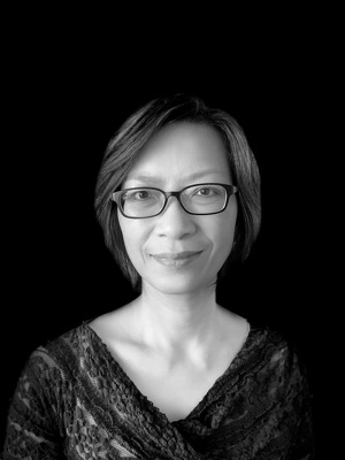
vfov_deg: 60.0
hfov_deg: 46.8
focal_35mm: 30
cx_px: 172
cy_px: 230
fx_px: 399
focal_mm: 2.71
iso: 200
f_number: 2.2
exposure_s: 1/60
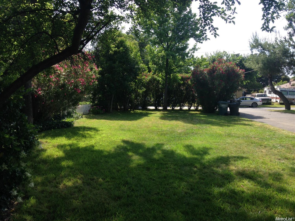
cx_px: 148
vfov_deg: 42.9
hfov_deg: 55.4
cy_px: 110
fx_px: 281
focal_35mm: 33
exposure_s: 1/630
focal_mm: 4.12
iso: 50
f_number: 2.4
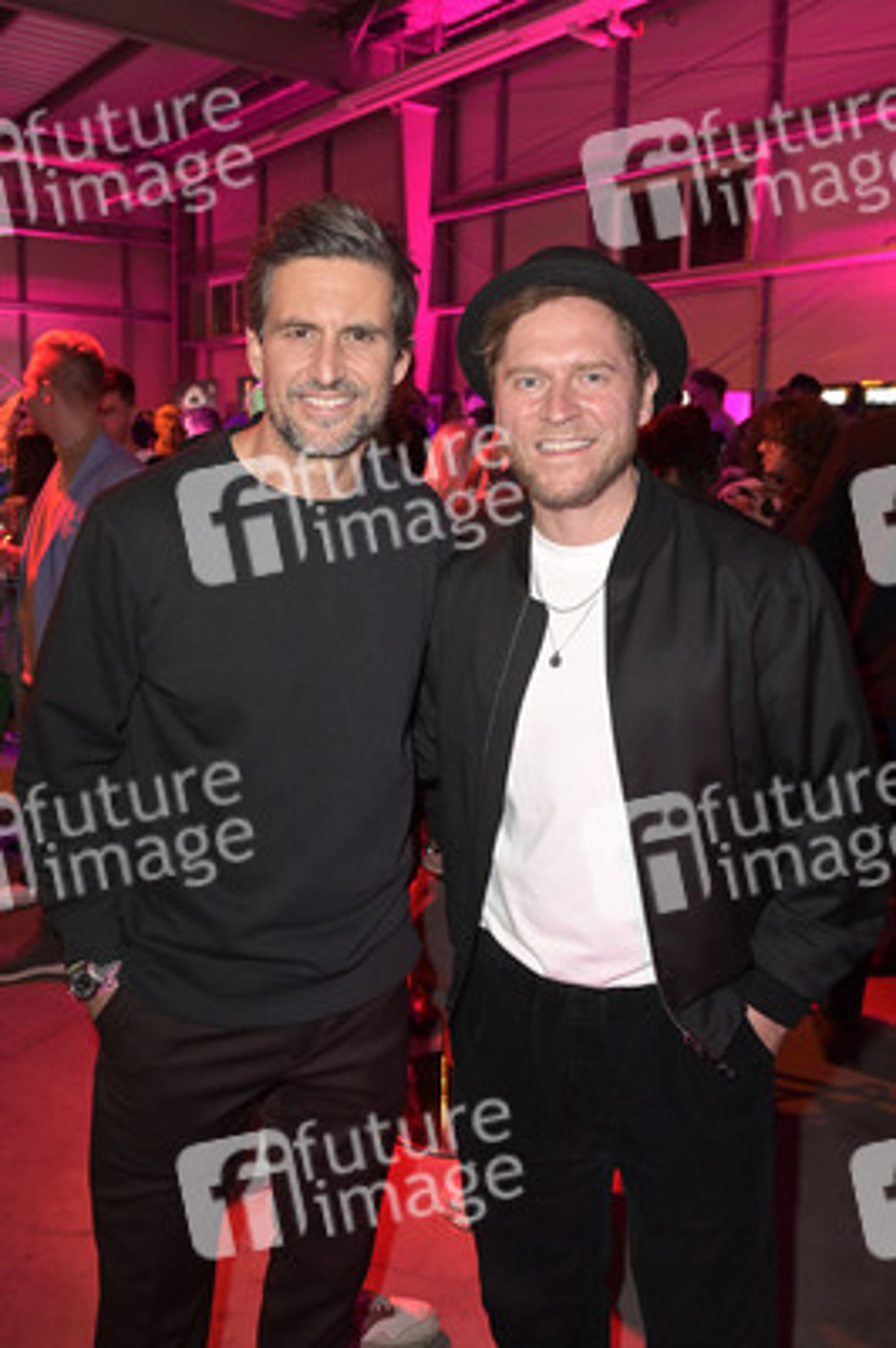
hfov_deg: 42.3
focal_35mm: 31
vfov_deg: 60.3
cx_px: 448
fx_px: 1159
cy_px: 674
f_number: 5
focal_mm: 31
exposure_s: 1/50
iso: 1600
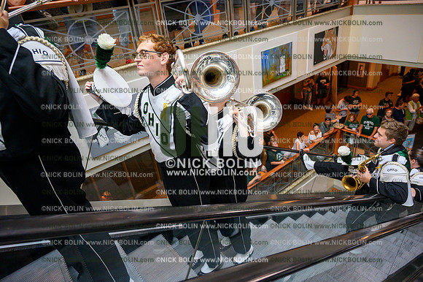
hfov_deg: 73.8
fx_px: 282
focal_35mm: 24
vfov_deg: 53.1
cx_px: 212
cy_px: 141
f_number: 4
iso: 1600
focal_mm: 24
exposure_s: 1/800
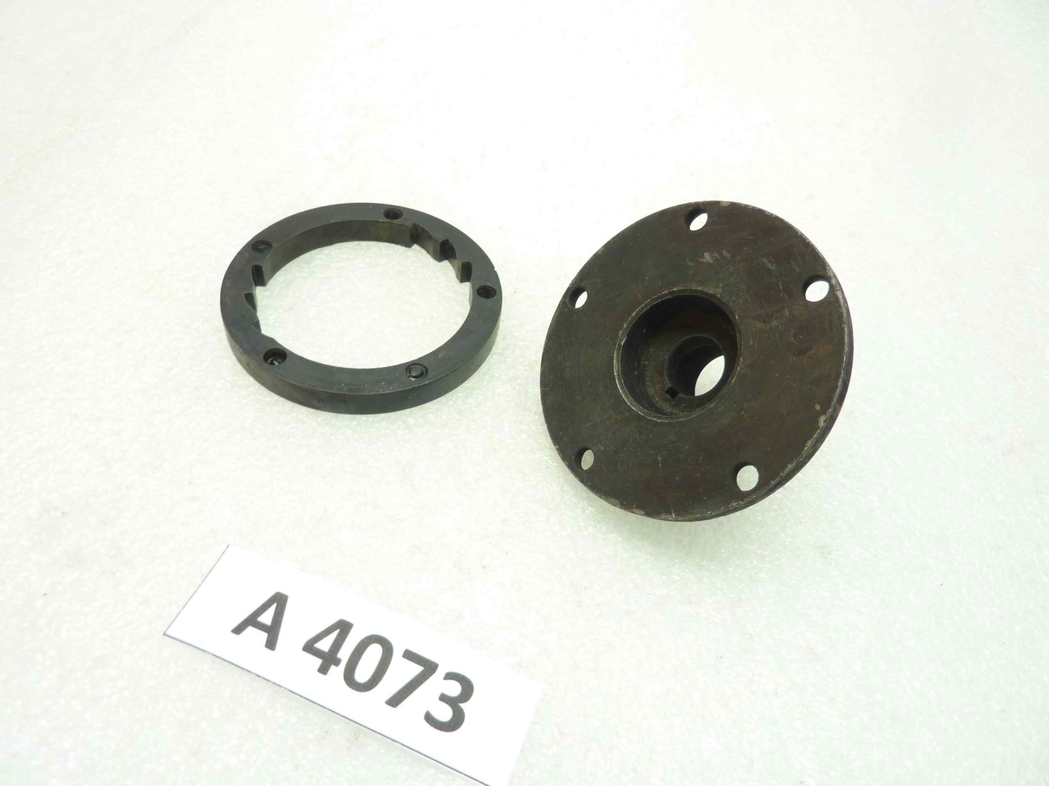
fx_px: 758
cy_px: 393
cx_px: 524
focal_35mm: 25
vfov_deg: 54.9
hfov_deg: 69.4
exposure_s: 1/10
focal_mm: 4.1
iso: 80
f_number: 3.3
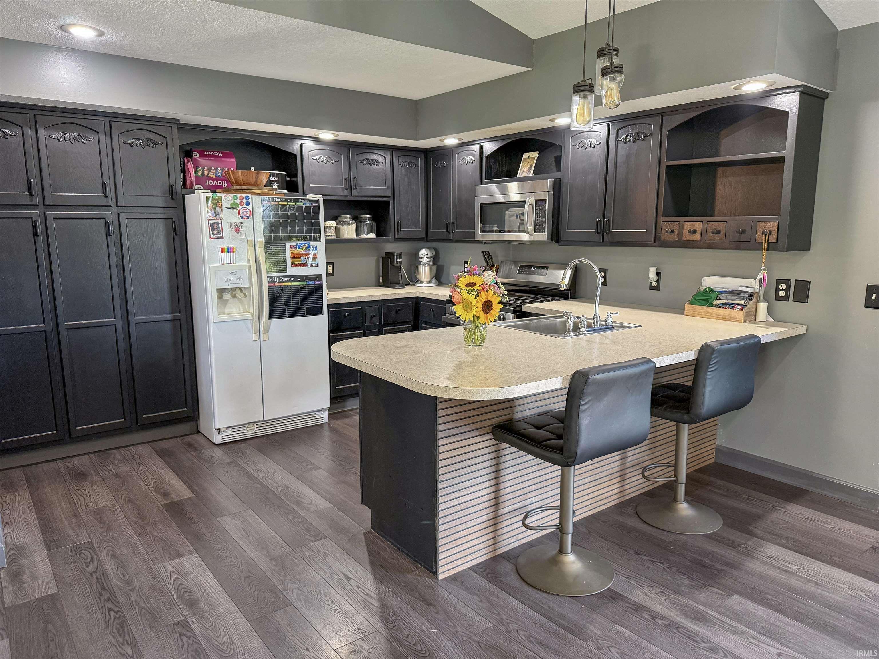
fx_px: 609
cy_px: 330
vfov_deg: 56.8
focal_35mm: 24
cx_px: 440
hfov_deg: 71.6
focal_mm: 6.76
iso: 320
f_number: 1.8
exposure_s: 1/60
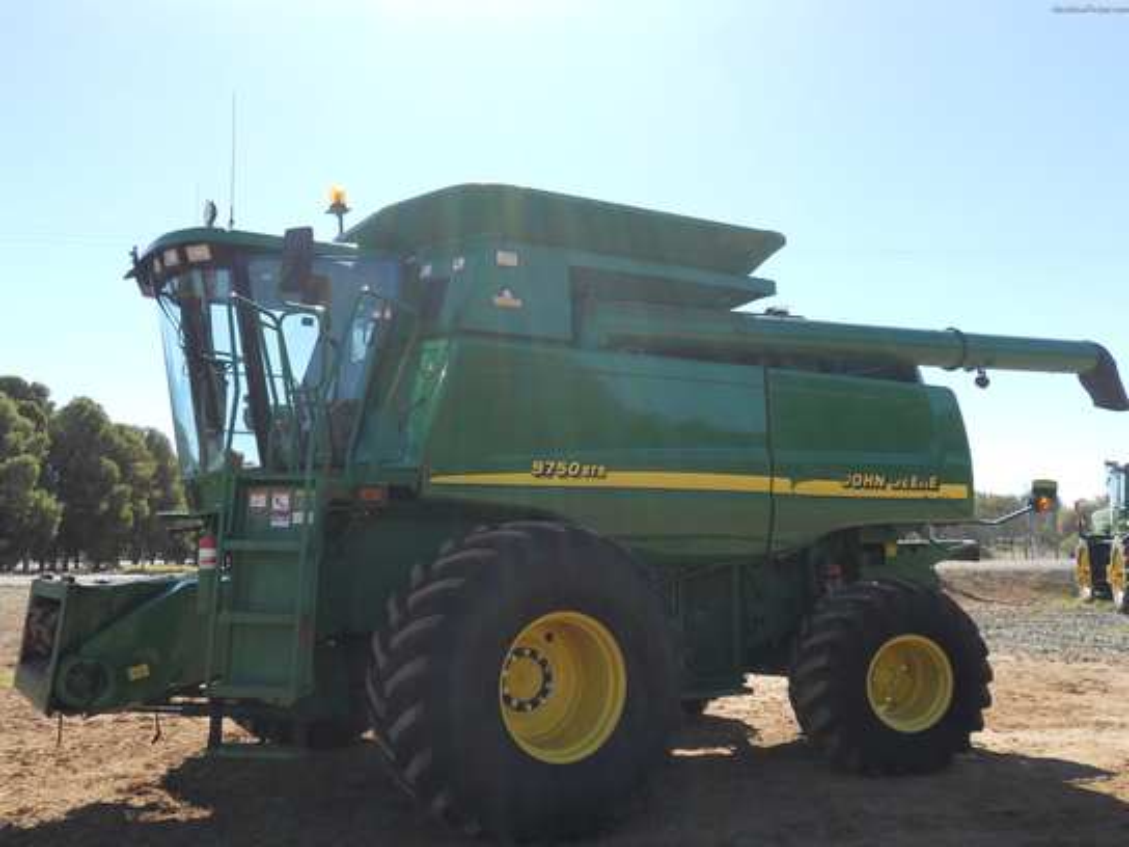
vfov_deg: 37.7
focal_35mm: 38
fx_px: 1239
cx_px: 564
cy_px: 424
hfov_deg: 49.0
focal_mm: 6.9
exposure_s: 1/500
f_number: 3.9
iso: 80
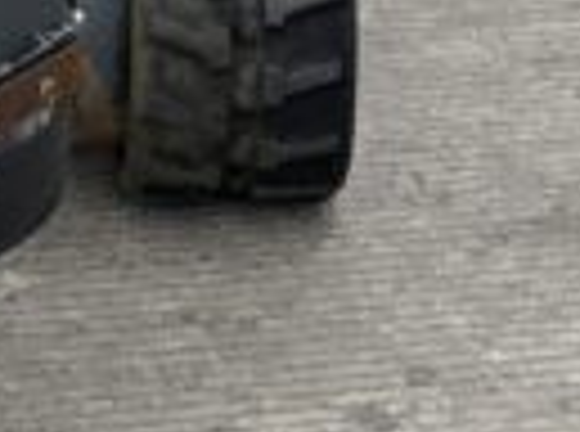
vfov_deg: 6.1
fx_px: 3860
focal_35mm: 231
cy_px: -621
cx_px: 112
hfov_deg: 8.6
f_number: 1.8
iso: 16
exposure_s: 1/804
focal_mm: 3
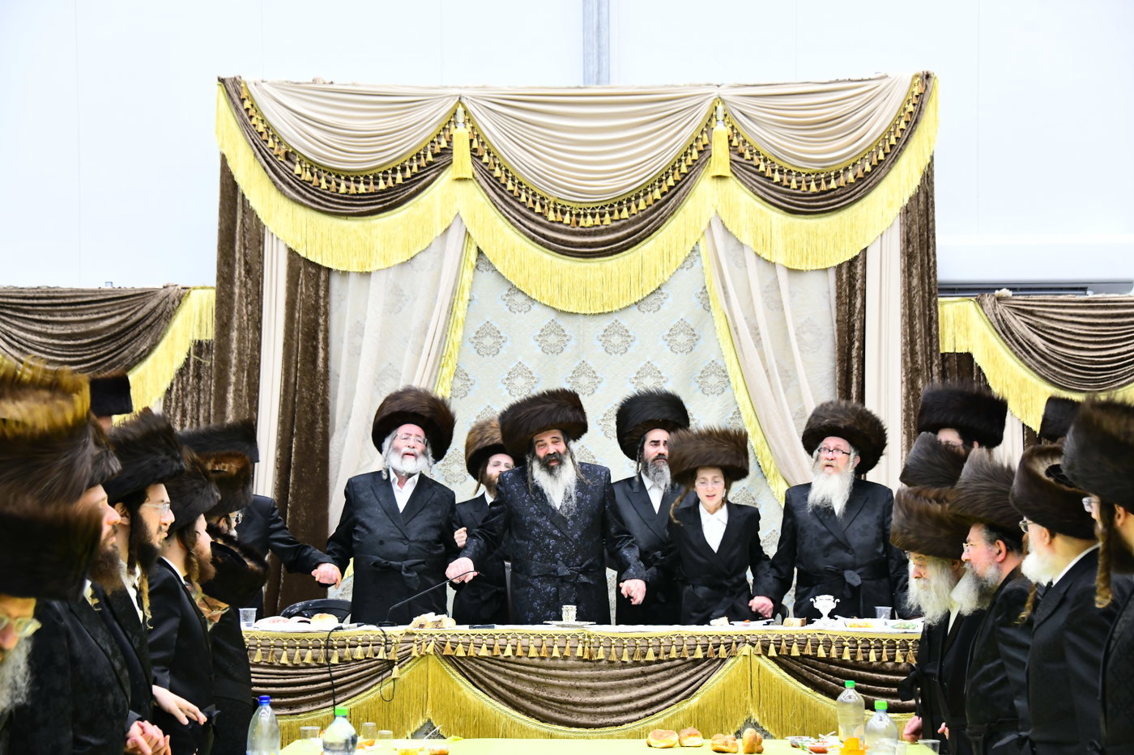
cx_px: 567
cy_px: 378
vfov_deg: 17.5
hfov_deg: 26.0
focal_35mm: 78
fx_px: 2457
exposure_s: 1/160
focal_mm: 78
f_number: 5.6
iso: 2500
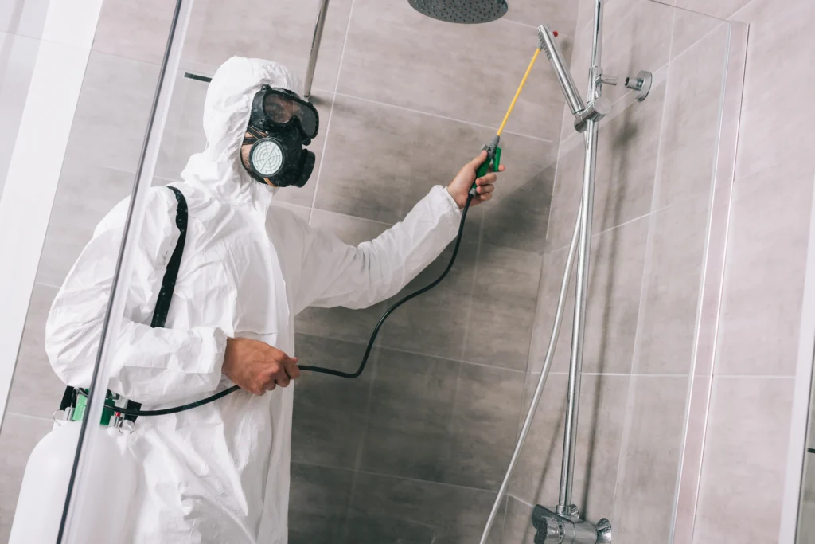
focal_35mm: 35
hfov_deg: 54.4
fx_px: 792
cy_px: 272
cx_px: 408
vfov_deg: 37.9
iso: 400
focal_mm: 35
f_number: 4
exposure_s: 1/200
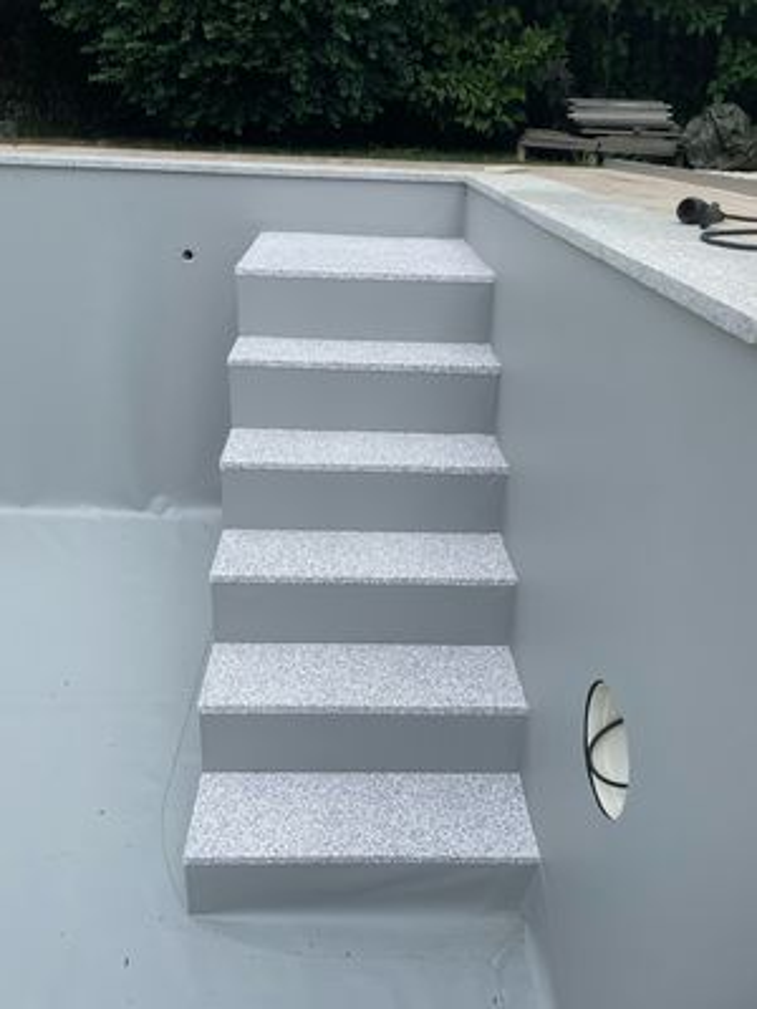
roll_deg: -2.7
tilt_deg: -26.2
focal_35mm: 26
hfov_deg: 53.1
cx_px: 378
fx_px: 758
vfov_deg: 67.3
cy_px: 504
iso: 32
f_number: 1.6
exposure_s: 1/1125
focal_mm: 4.2
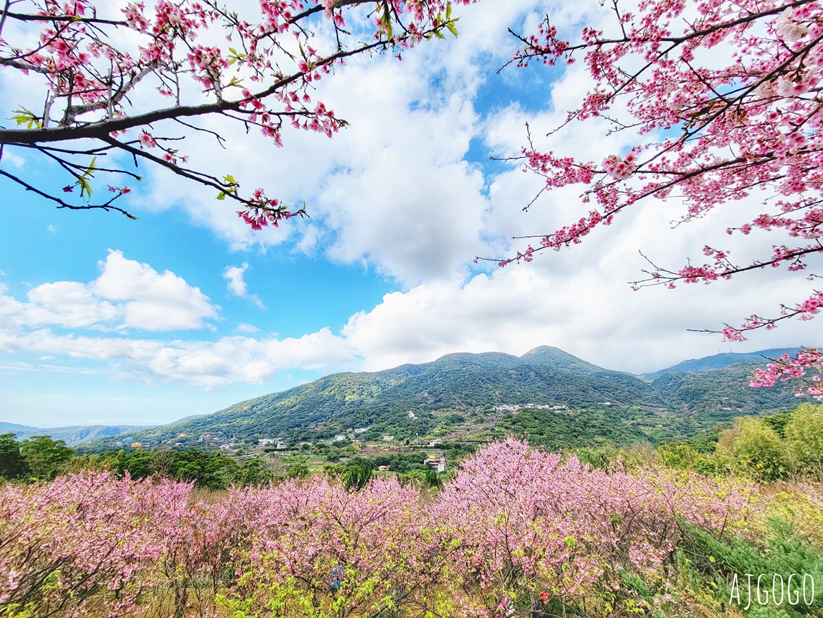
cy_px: 309
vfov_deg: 89.9
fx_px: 309
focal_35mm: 13
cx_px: 412
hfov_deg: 106.2
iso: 50
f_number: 2.2
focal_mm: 2.2
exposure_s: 1/1328
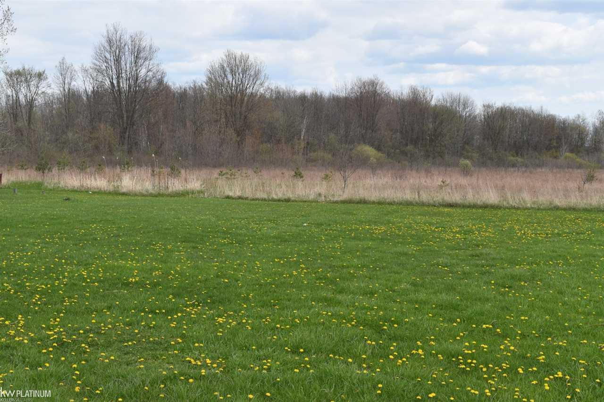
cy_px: 201
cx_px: 302
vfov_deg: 28.9
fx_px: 780
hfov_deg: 42.3
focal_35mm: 46
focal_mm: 31
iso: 200
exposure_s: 1/400
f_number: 10
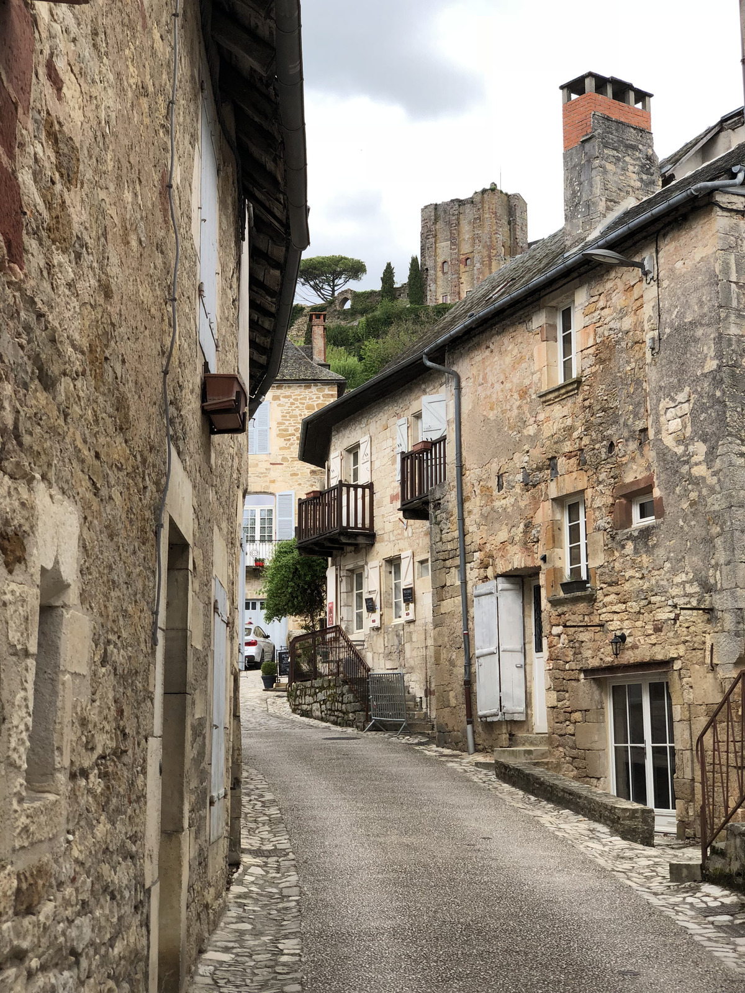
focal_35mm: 52
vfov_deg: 36.8
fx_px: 1492
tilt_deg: +10.1
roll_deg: +0.5
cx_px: 372
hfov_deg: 28.0
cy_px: 496
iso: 16
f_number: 2.4
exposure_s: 1/326
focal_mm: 6
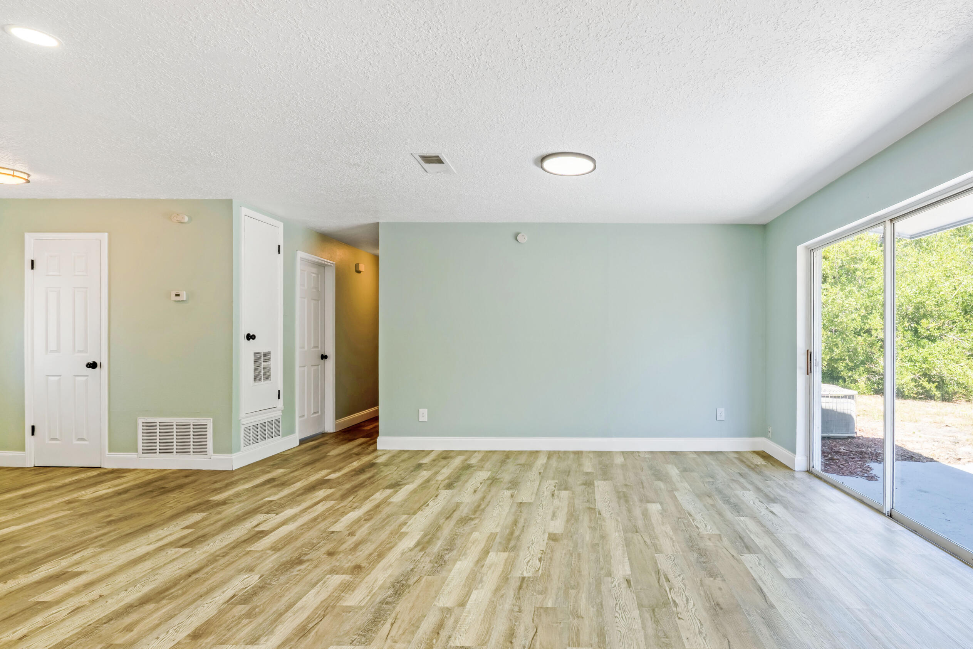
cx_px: 575
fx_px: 529
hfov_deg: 84.3
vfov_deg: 62.9
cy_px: 352
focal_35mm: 20
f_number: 9
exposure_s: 1/400
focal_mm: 11
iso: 250
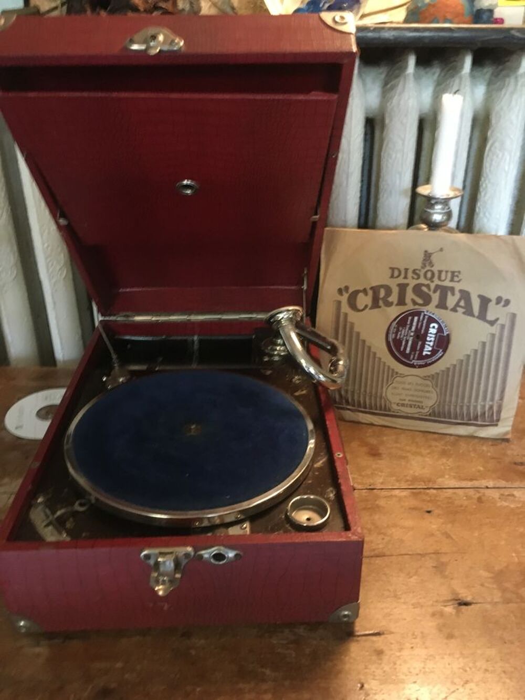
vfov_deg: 61.7
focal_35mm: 29
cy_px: 350
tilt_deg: -29.5
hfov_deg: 48.2
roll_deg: +1.6
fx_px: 586
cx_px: 262
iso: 400
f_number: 2.2
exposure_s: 1/17
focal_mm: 4.15
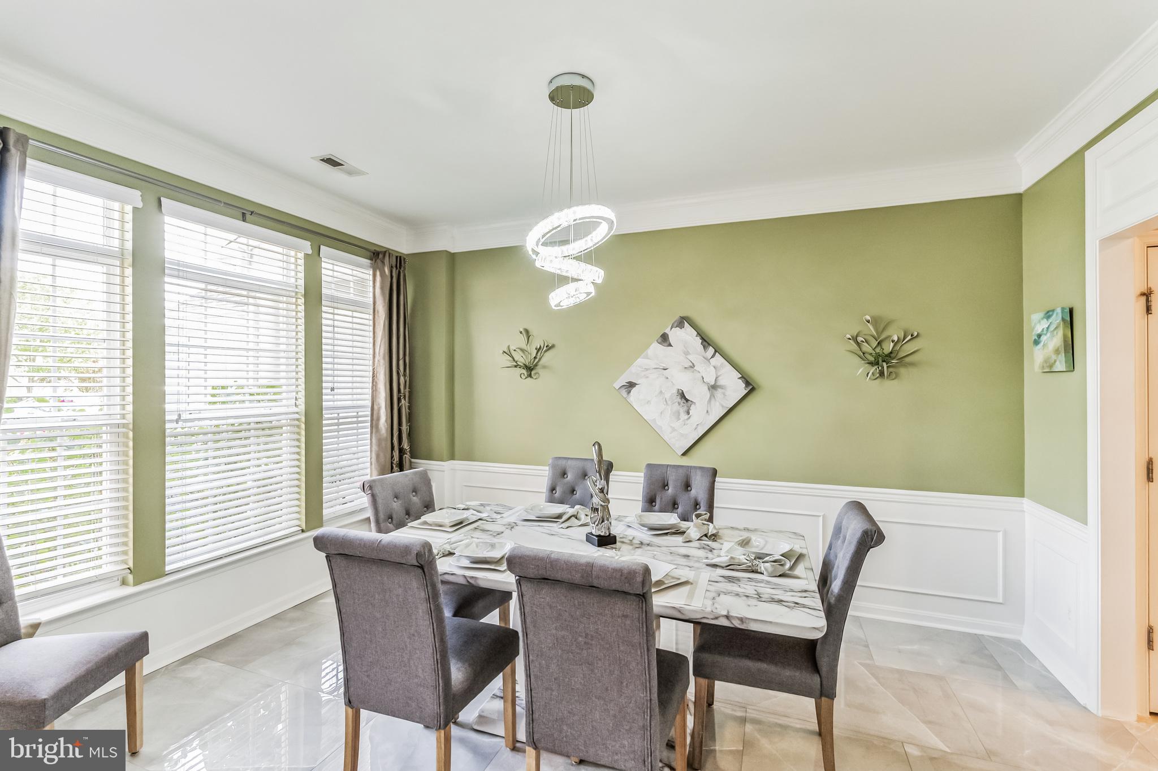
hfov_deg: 95.0
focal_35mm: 16
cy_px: 386
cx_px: 579
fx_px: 531
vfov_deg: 72.0
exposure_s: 1/20
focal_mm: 16.5
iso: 320
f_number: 8
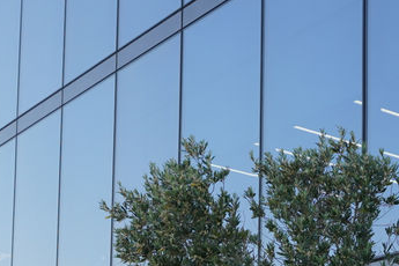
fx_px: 986
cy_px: 418
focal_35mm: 89
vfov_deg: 14.2
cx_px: 47
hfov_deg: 22.4
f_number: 4.5
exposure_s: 1/200
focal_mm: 16
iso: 100
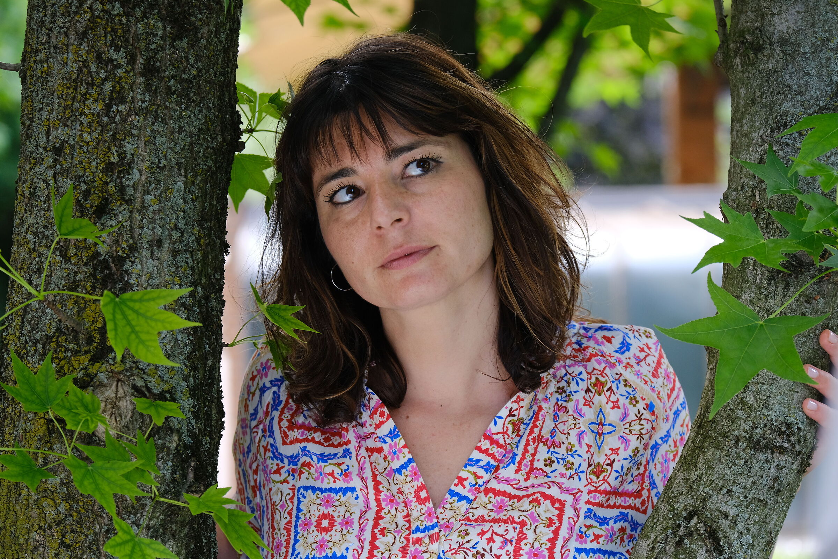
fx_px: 2863
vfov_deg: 11.1
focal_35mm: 123
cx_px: 419
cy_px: 280
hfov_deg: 16.7
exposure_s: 1/125
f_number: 4.5
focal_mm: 81.9
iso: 640
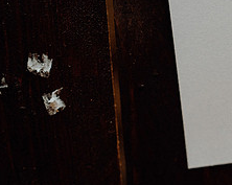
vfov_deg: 9.5
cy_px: -2
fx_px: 1111
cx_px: 284
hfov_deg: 11.7
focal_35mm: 162
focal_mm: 66
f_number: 3.5
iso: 2500
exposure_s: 1/200
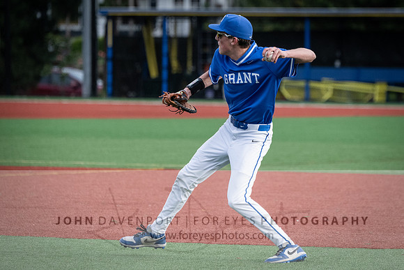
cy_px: 123
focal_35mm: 336
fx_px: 3775
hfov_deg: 6.1
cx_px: 256
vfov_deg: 4.1
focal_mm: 260
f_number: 5.6
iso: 2500
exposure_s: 1/2000
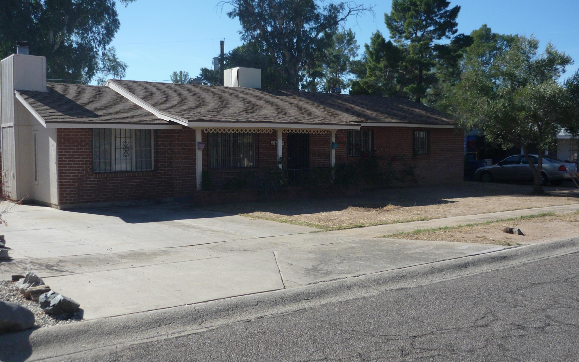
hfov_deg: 54.0
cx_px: 286
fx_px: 568
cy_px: 164
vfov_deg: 35.3
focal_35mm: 36
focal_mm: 5.5
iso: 100
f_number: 8
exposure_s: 1/200
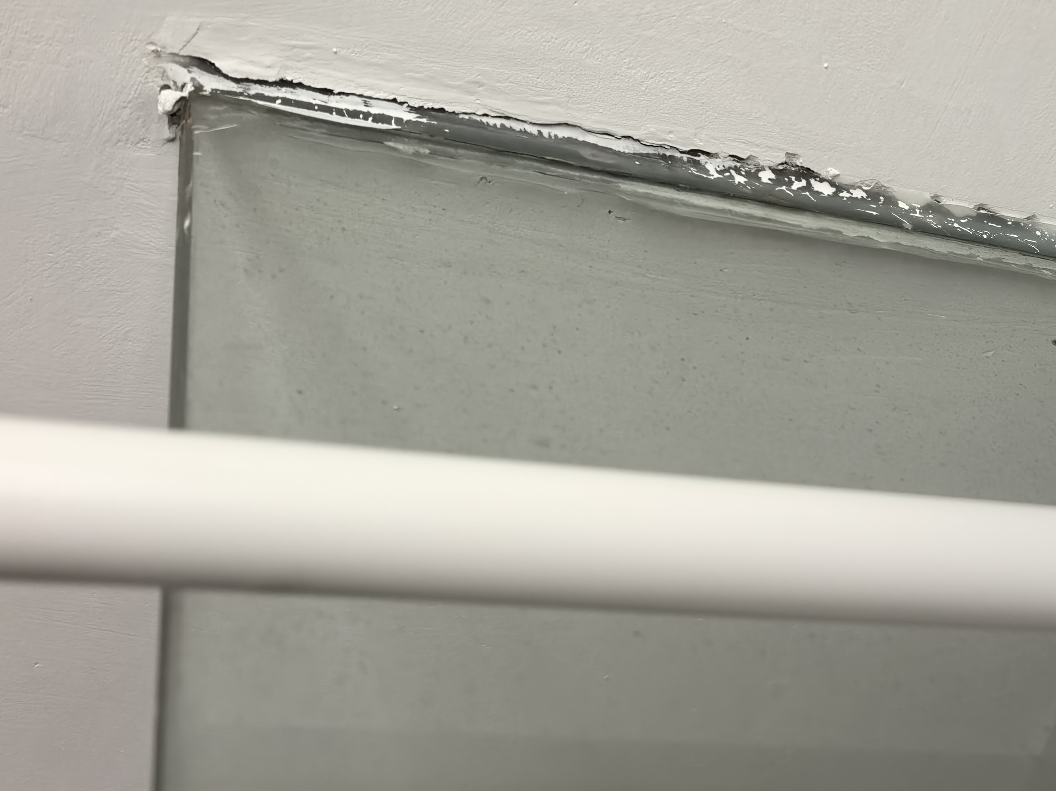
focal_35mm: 61
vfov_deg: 24.0
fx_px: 1861
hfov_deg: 28.8
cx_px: 1149
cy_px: 291
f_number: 2
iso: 320
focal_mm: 8.5
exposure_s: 1/100
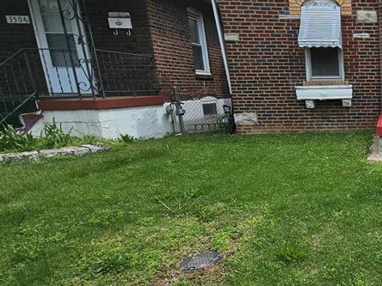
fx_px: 331
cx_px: 418
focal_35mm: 30
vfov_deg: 46.6
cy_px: 167
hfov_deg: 45.4
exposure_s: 1/2391
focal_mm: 2.2
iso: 50
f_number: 2.2
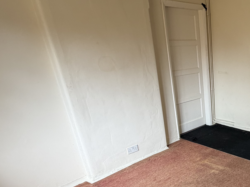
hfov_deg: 47.8
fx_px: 238
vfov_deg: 41.7
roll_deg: +1.9
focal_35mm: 33
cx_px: 239
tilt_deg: -22.3
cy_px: 139
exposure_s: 1/121
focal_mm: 2.22
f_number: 2.2
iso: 125
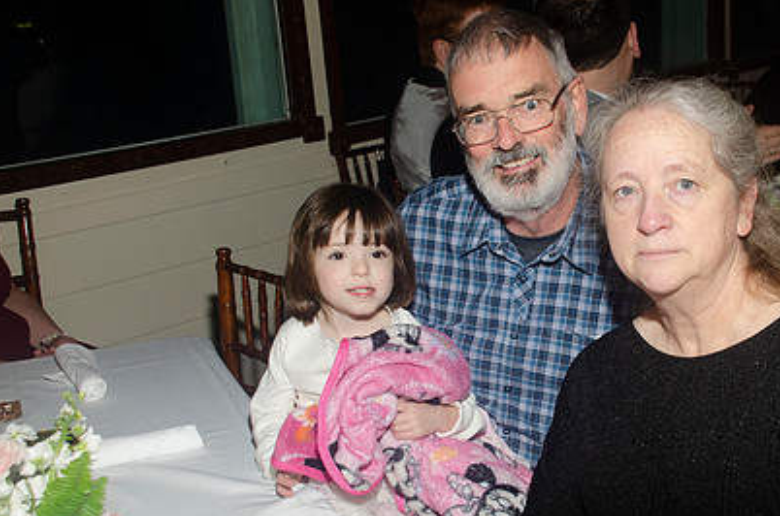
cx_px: 557
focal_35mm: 52
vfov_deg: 25.8
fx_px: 1124
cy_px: 291
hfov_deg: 37.6
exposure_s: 1/60
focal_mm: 24
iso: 400
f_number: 5.6
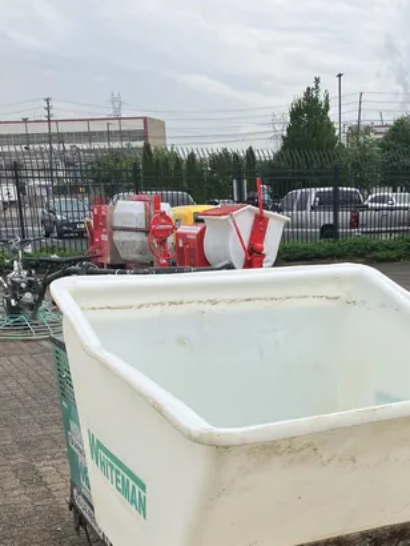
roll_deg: +1.9
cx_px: 285
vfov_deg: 36.6
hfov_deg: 28.9
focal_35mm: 50
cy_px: 449
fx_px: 789
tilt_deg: -17.7
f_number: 1.8
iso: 32
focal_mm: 3.99
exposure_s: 1/823
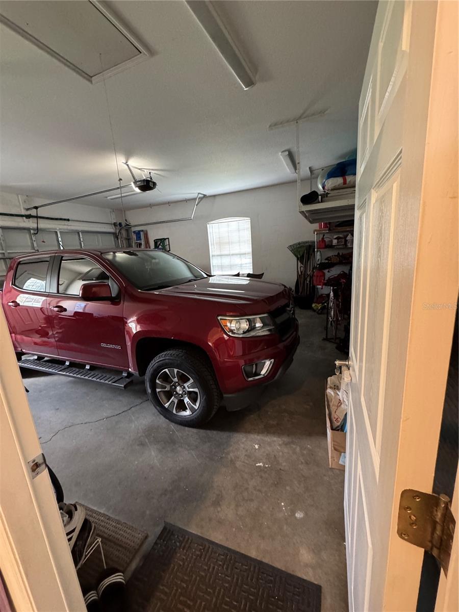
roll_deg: +5.1
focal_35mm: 14
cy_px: 306
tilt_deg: -12.6
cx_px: 230
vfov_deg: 102.1
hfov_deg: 85.7
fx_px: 248
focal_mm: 2.22
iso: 1000
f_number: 2.2
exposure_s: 1/60
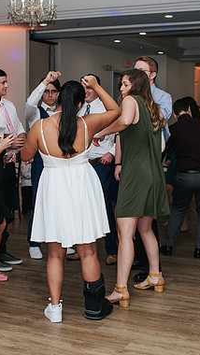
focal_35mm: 65
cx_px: 84
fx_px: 612
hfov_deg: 18.5
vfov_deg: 32.3
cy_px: 193
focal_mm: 35
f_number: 3.2
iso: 800
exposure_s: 1/200
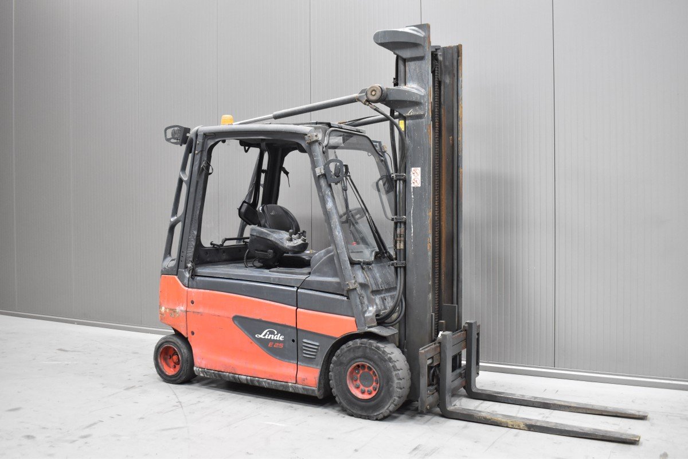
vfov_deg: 38.4
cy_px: 230
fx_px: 659
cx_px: 344
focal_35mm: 34
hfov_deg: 55.1
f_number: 4.5
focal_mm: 23
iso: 1600
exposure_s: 1/25
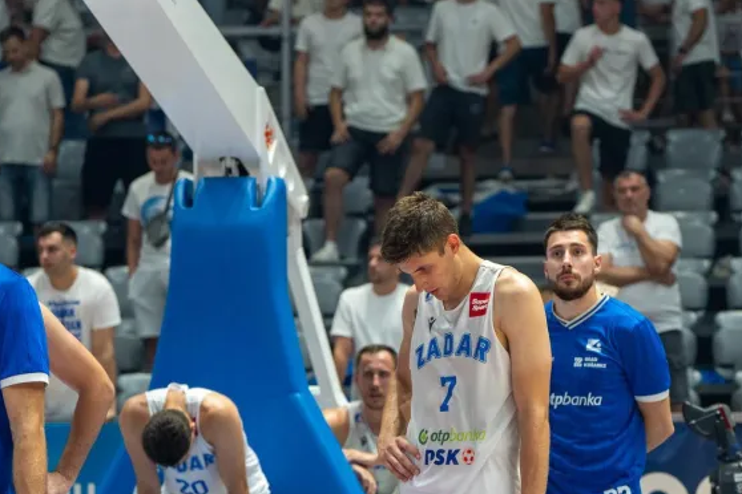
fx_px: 2556
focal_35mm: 124
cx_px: 496
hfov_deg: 16.5
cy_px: 302
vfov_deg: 11.1
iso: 1600
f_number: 2.8
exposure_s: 1/800
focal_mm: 91
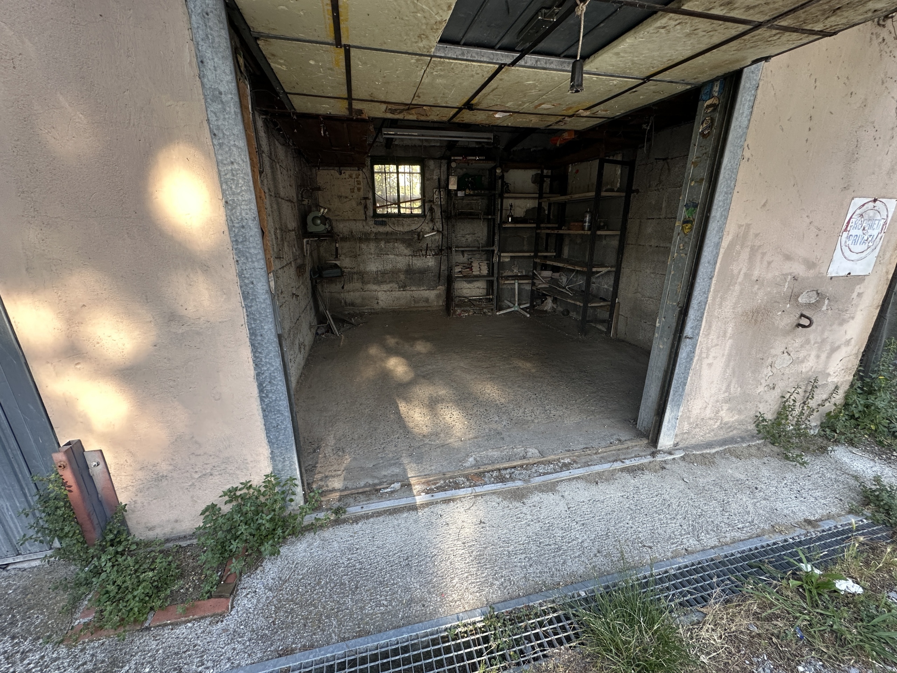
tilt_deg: -17.8
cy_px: 336
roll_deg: -0.4
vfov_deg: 85.7
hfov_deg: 102.1
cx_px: 448
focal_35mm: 14
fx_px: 363
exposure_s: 1/99
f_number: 2.2
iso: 100
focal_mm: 2.22
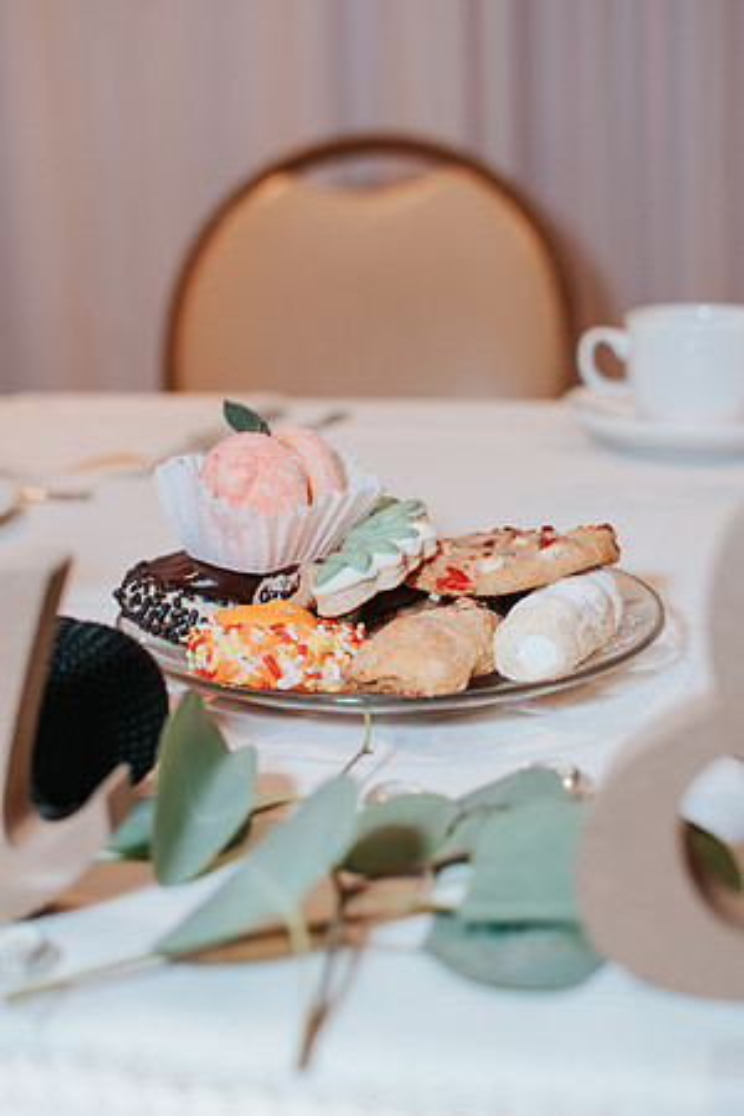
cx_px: 372
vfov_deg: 37.9
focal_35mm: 52
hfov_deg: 25.8
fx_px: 1627
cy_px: 558
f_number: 3.2
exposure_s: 1/200
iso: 800
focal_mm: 35
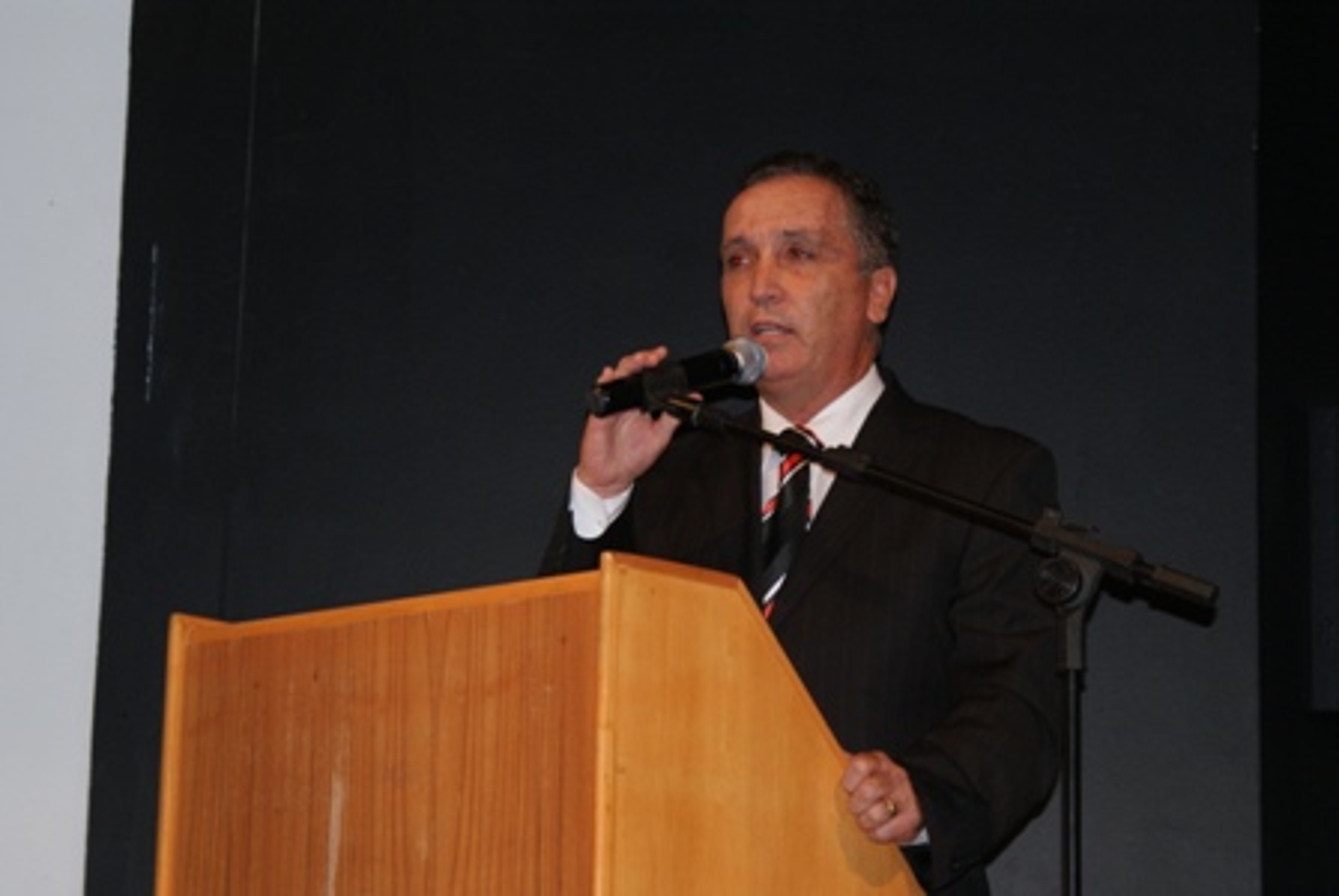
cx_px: 670
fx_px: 3910
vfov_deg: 13.1
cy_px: 448
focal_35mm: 105
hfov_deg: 19.4
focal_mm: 70
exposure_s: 1/125
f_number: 5.6
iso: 400
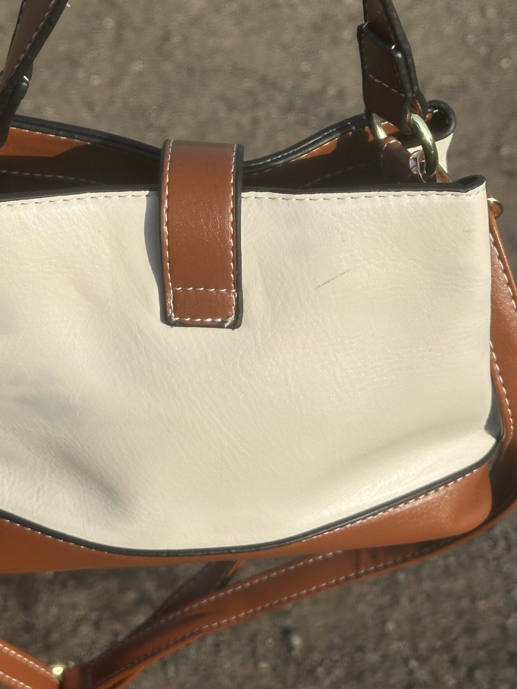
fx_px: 1374
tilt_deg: -42.7
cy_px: 212
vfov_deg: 27.9
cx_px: 209
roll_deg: -7.0
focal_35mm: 69
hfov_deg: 21.3
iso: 64
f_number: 1.78
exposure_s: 1/5263
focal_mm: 6.86
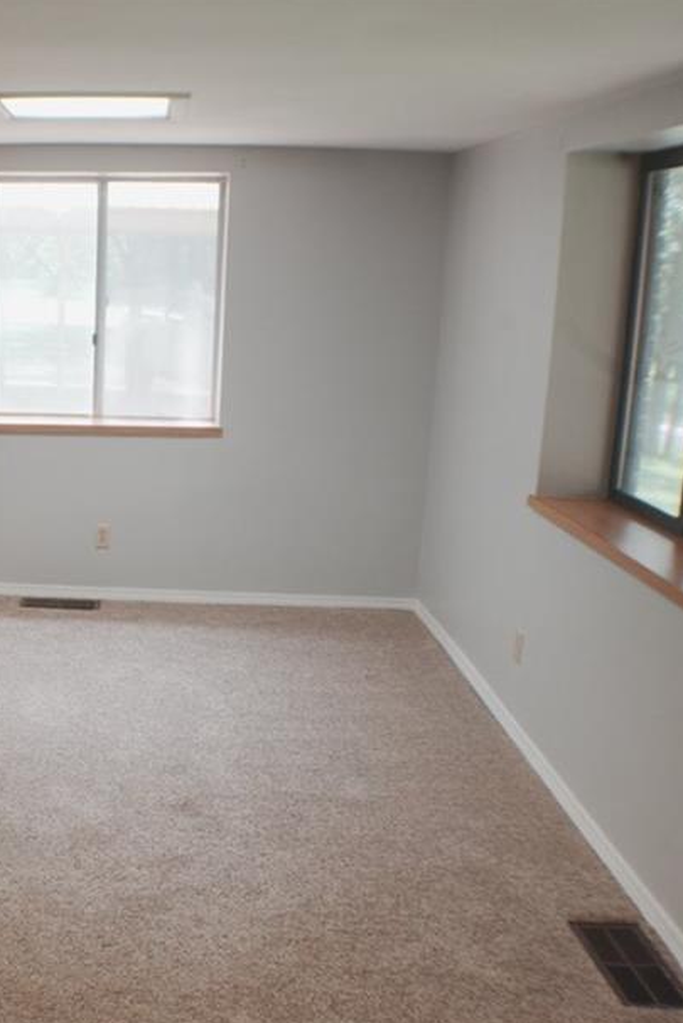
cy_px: 569
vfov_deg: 36.8
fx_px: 1536
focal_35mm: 54
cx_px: -10
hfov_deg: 23.9
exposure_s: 1/125
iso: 1000
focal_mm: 32
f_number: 6.3
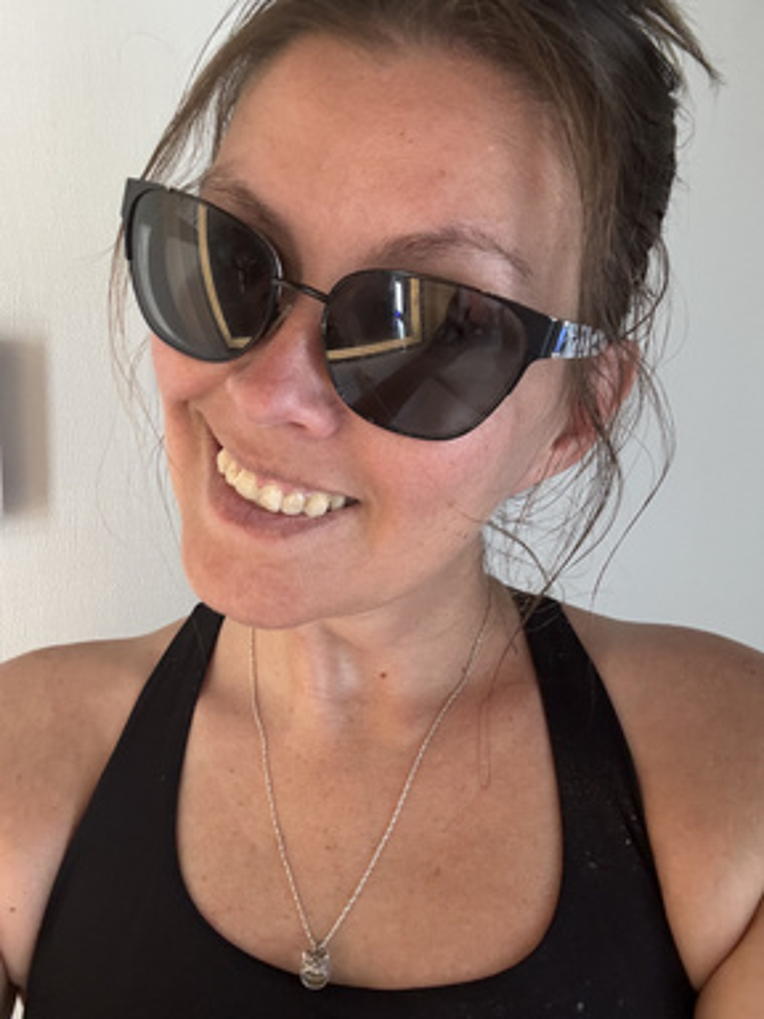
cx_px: 382
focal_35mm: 30
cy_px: 510
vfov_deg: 60.0
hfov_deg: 46.8
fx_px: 883
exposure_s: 1/43
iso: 320
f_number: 1.9
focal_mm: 2.69
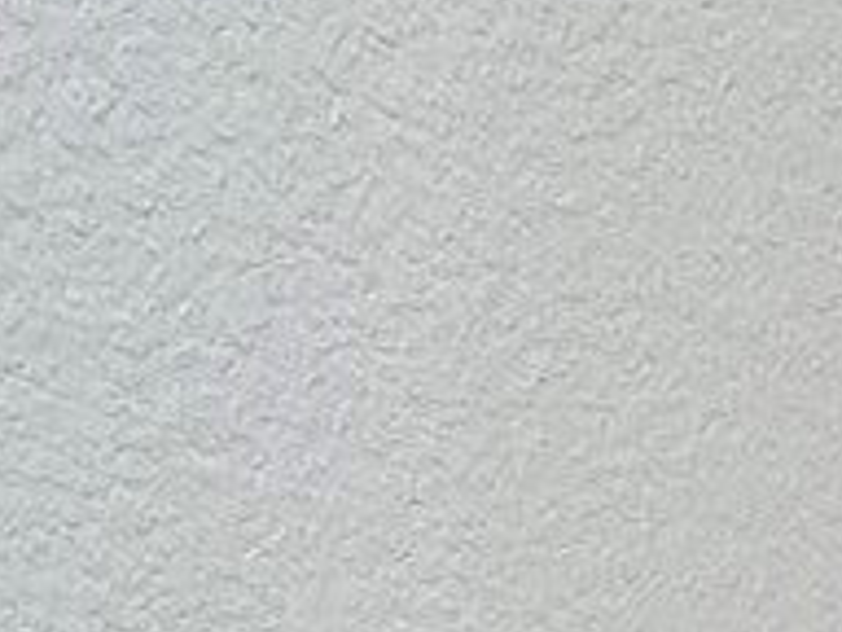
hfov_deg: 12.9
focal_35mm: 140
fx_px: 3405
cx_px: 1474
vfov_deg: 8.9
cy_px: 1830
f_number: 2.2
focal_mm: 2.22
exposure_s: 1/60
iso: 200
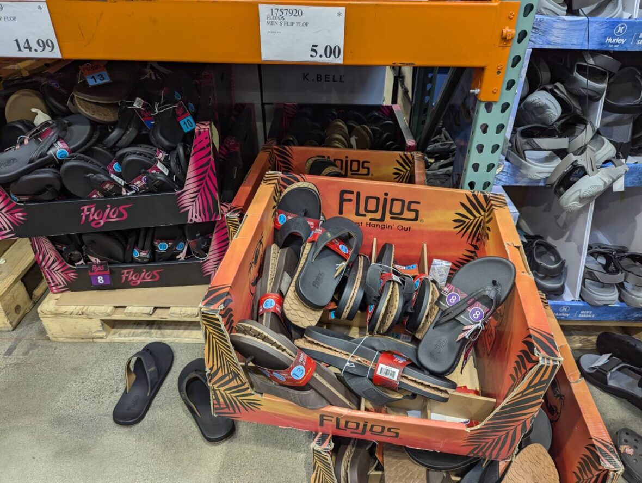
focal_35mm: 24
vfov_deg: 56.9
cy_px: 242
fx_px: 446
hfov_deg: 71.5
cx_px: 321
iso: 211
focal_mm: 6.81
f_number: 1.85
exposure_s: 1/146
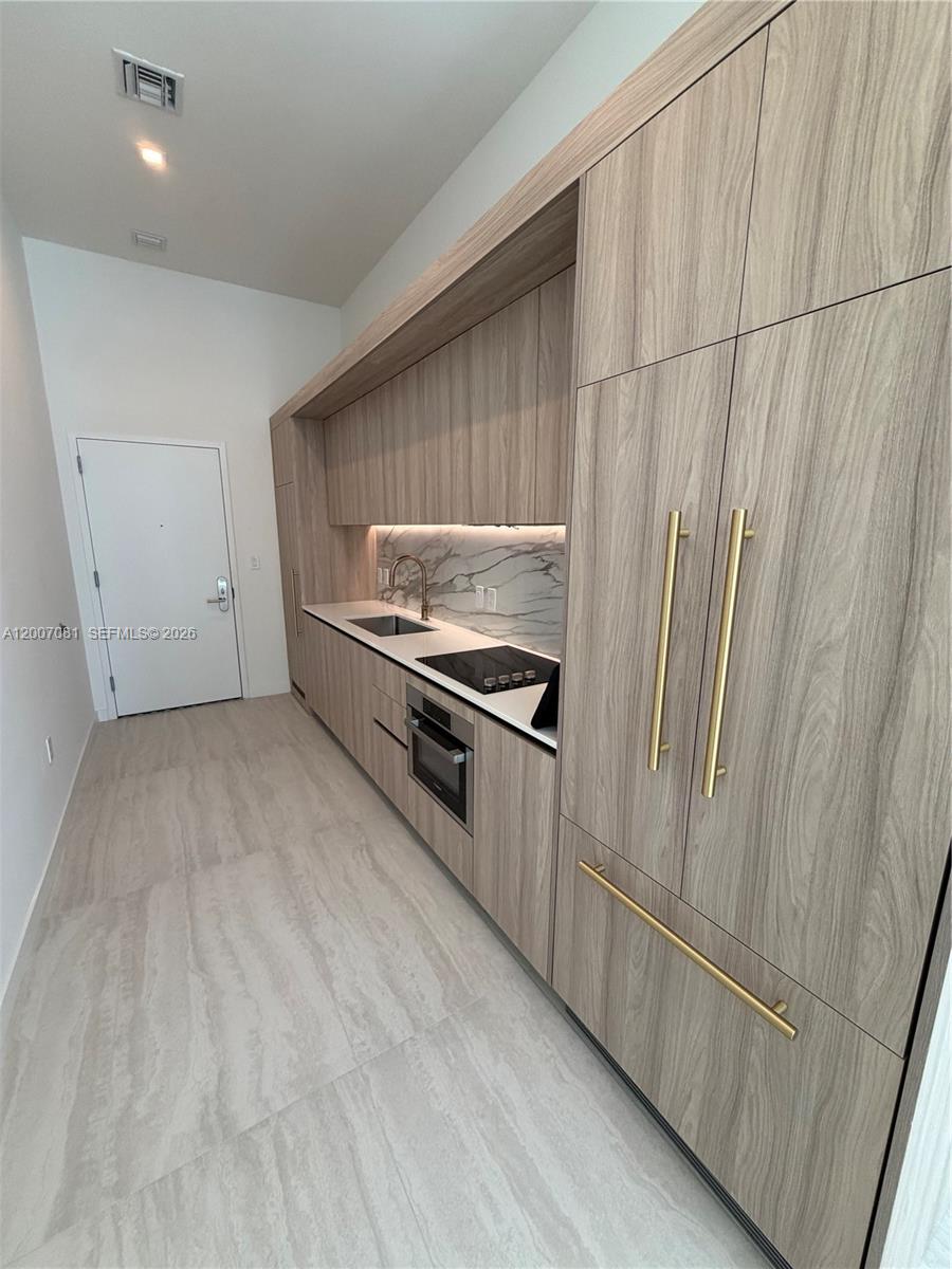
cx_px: 476
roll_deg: -0.3
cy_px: 634
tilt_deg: -11.4
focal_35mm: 14
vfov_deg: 102.1
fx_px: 513
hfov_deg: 85.7
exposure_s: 1/120
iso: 160
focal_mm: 2.22
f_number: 2.2
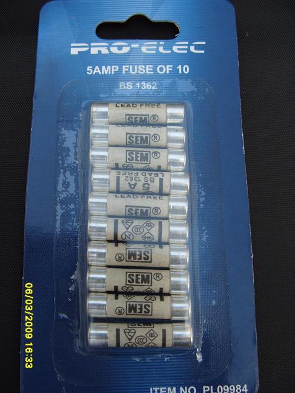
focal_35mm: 35
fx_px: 398
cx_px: 148
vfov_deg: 52.6
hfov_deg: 40.7
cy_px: 196
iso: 80
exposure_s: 1/90
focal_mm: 7.8
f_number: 3.1
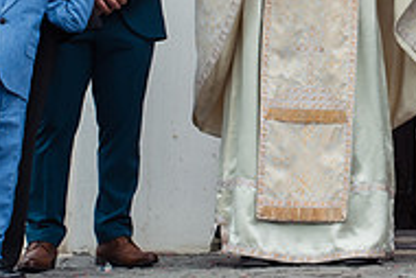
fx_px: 1538
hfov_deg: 14.8
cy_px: -40
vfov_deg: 10.2
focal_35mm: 133
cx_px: 523
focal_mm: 40
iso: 400
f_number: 9
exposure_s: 1/320
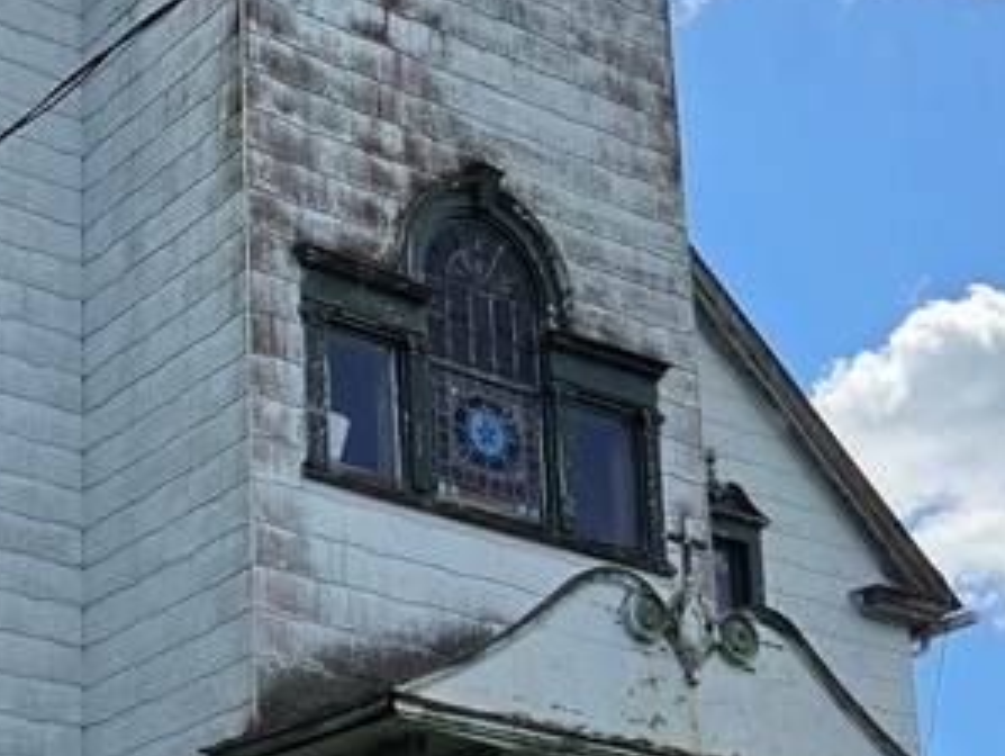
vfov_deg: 18.3
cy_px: 732
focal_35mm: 79
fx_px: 2295
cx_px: 108
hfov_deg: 24.0
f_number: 1.8
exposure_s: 1/7734
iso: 64
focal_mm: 5.4
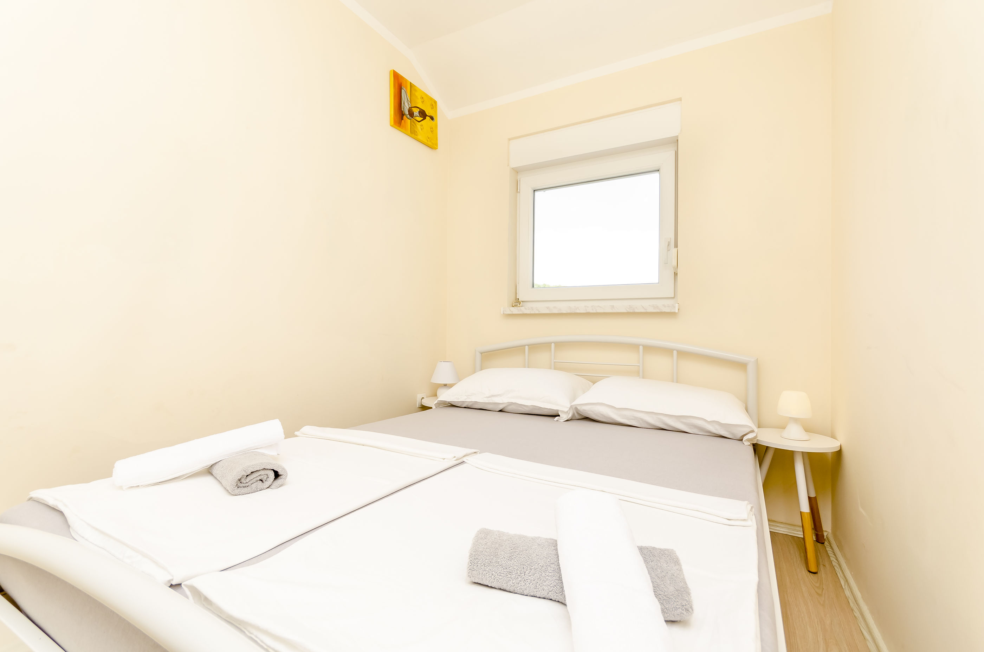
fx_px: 409
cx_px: 492
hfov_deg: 100.5
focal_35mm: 15
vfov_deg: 77.1
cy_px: 326
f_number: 7.1
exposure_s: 1/100
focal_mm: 10
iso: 250
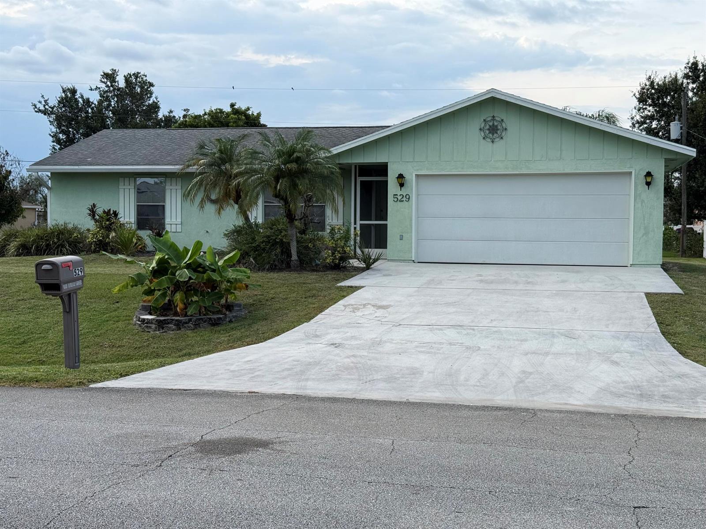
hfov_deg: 39.7
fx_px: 979
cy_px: 264
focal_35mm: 48
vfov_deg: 30.3
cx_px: 353
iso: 80
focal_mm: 6.76
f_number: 1.78
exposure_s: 1/1754
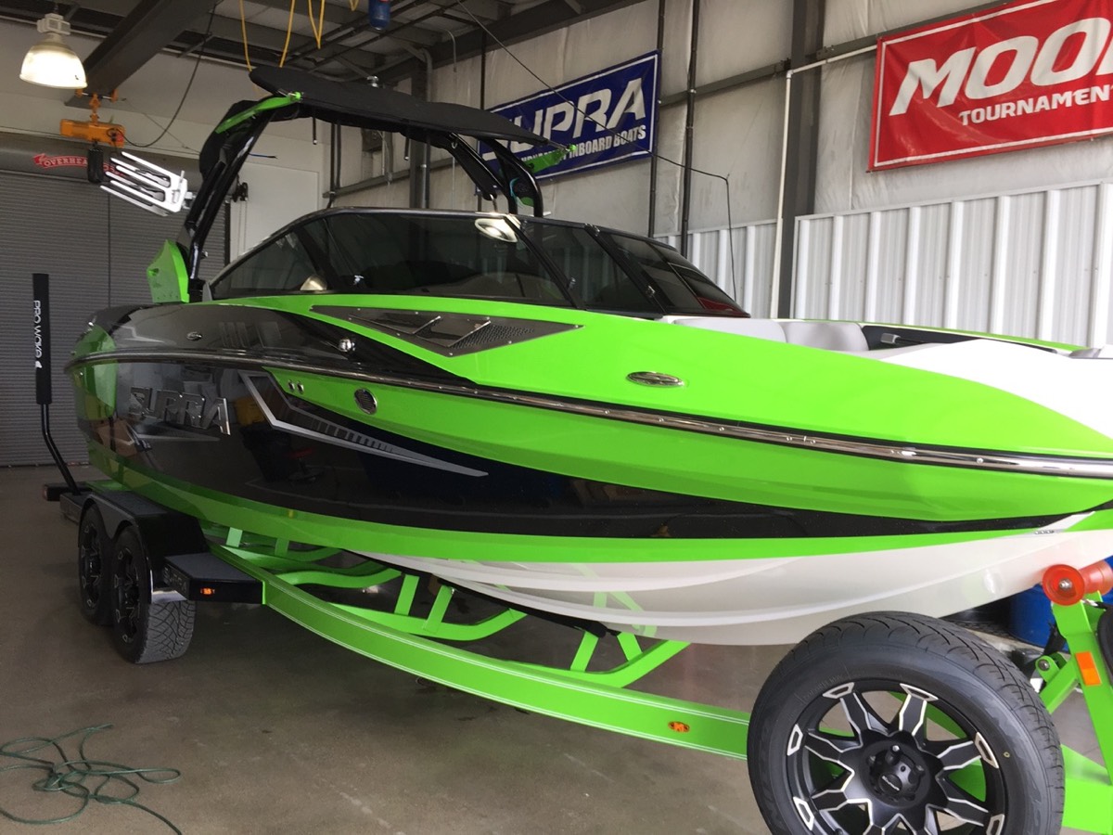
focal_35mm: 29
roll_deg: -2.2
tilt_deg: -4.2
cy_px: 418
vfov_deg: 48.2
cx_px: 556
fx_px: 932
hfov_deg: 61.7
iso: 40
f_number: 2.2
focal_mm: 4.15
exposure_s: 1/120
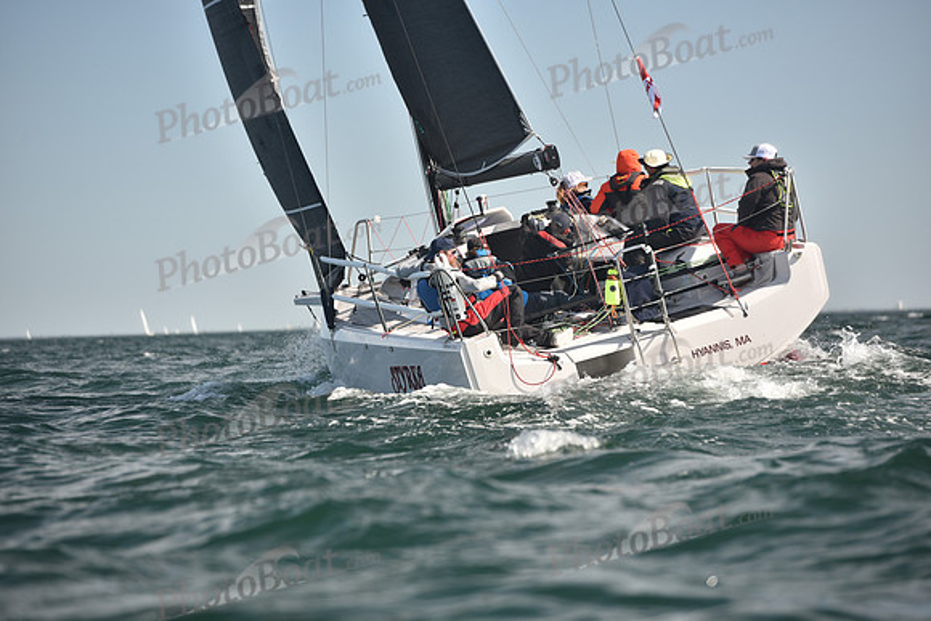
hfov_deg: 10.8
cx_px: 466
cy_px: 310
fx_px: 4915
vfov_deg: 7.2
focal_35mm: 190
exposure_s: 1/640
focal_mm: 190
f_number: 4.5
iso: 250
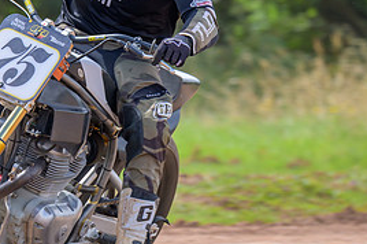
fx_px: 7810
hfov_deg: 2.7
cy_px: 118
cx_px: -13
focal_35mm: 767
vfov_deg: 1.8
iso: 80
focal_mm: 190
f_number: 4
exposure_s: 1/400
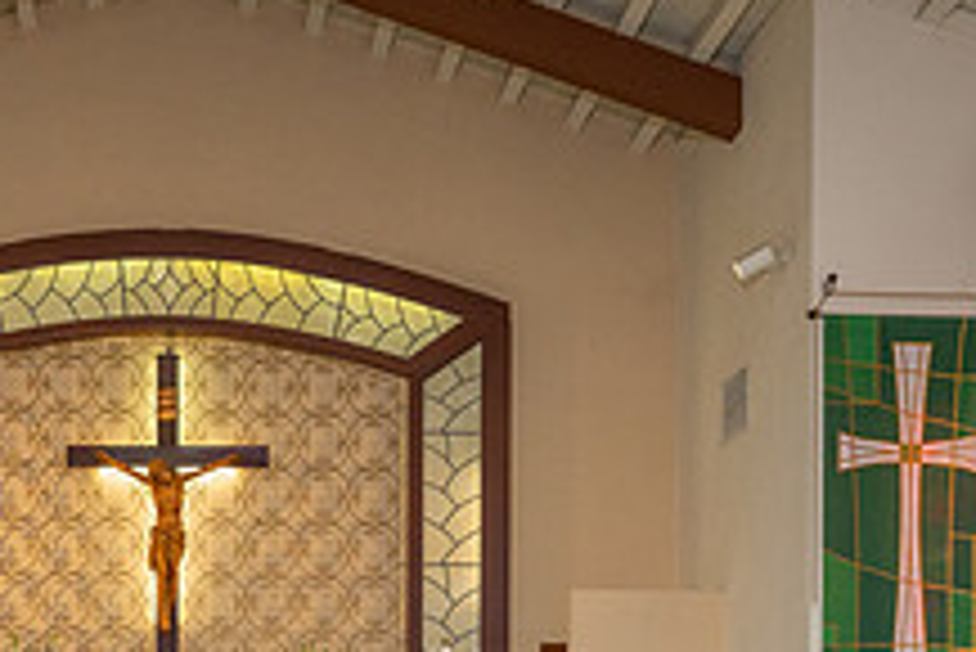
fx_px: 1736
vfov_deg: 19.6
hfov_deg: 30.8
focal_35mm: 64
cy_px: 843
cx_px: 238
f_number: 5
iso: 800
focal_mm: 24
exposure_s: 1/160
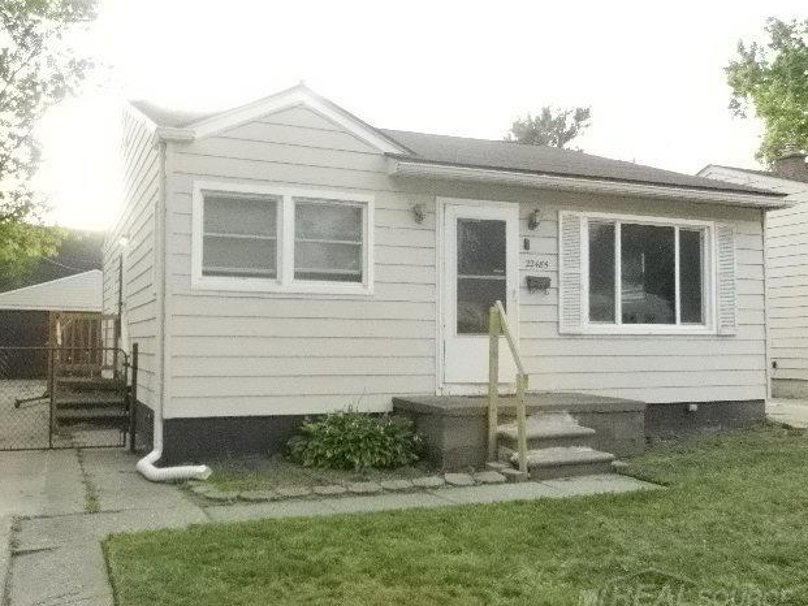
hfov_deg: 53.9
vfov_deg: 41.8
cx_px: 396
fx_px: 794
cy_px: 304
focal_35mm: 34
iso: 3200
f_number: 7.6
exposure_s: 1/1600
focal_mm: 5.9
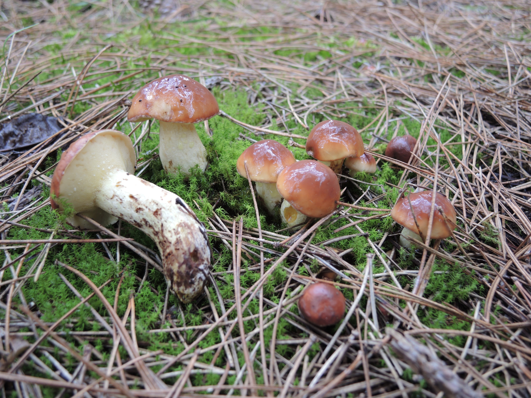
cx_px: 266
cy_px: 199
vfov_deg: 40.7
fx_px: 537
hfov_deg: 52.6
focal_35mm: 35
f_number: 2.2
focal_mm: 7.6
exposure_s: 1/50
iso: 110
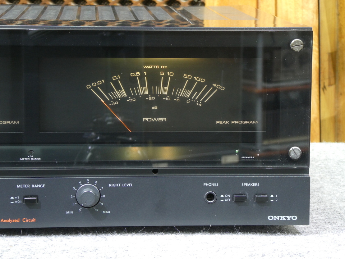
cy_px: 130
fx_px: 1236
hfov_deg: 15.9
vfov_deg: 12.0
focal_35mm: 124
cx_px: 172
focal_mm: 22.3
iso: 200
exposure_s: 1.6
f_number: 5.2
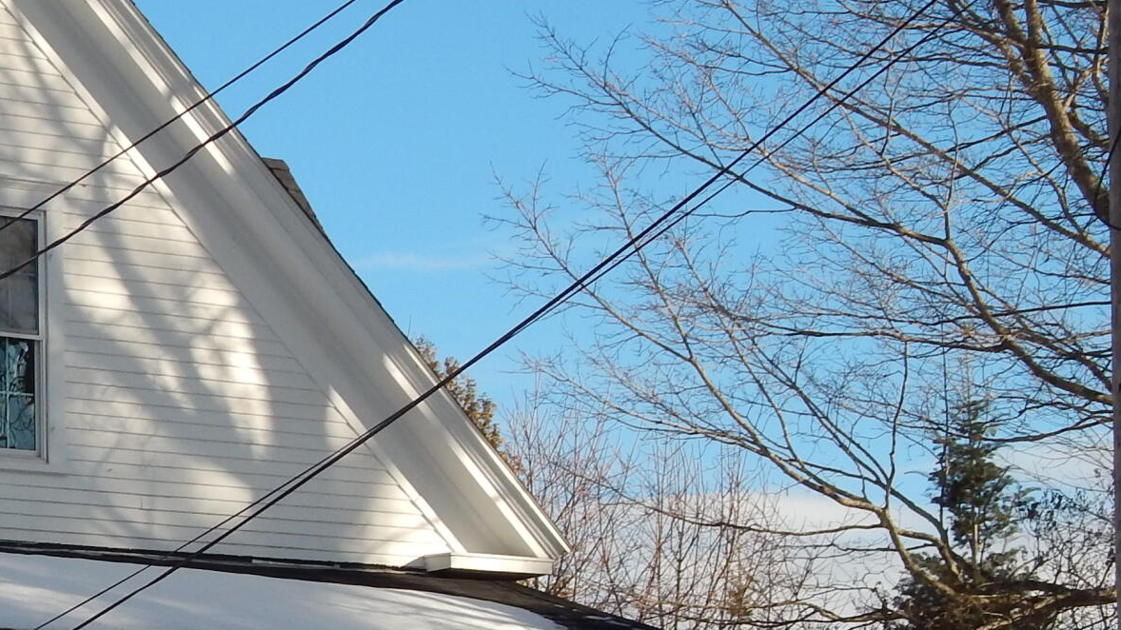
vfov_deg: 8.8
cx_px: -29
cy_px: 809
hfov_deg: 15.5
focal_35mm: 136
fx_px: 4042
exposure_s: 1/800
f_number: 3.7
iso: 125
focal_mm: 8.6
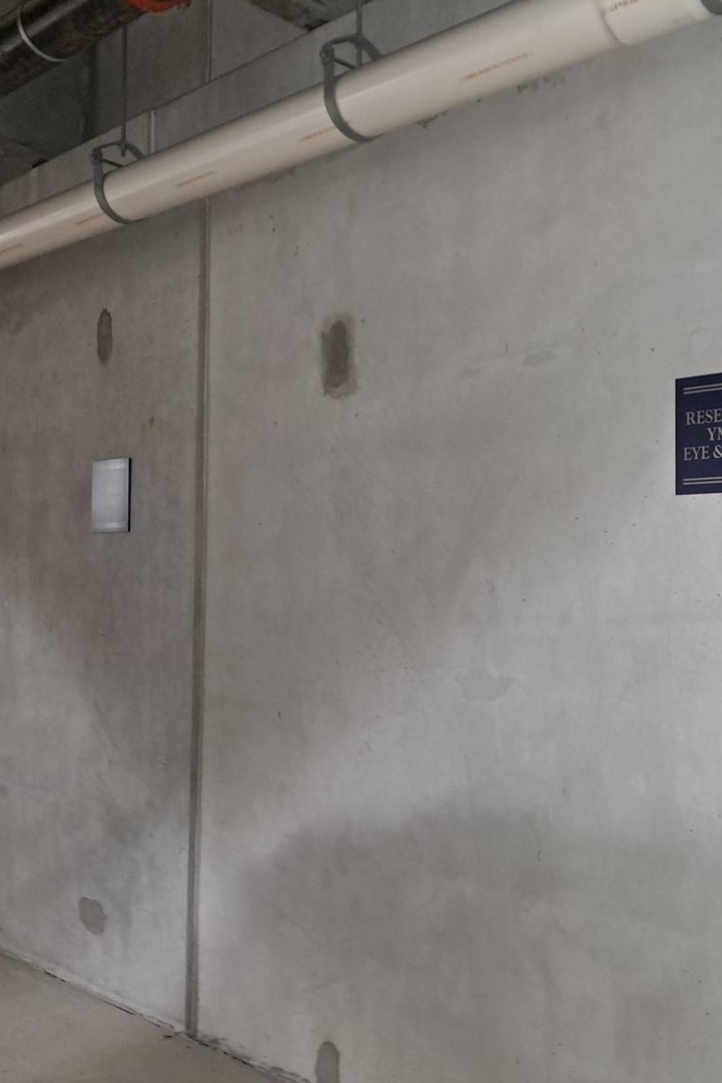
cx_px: 608
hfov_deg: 37.1
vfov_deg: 55.8
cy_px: 547
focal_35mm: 34
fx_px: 1023
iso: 500
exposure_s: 1/20
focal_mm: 5.23
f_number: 1.8
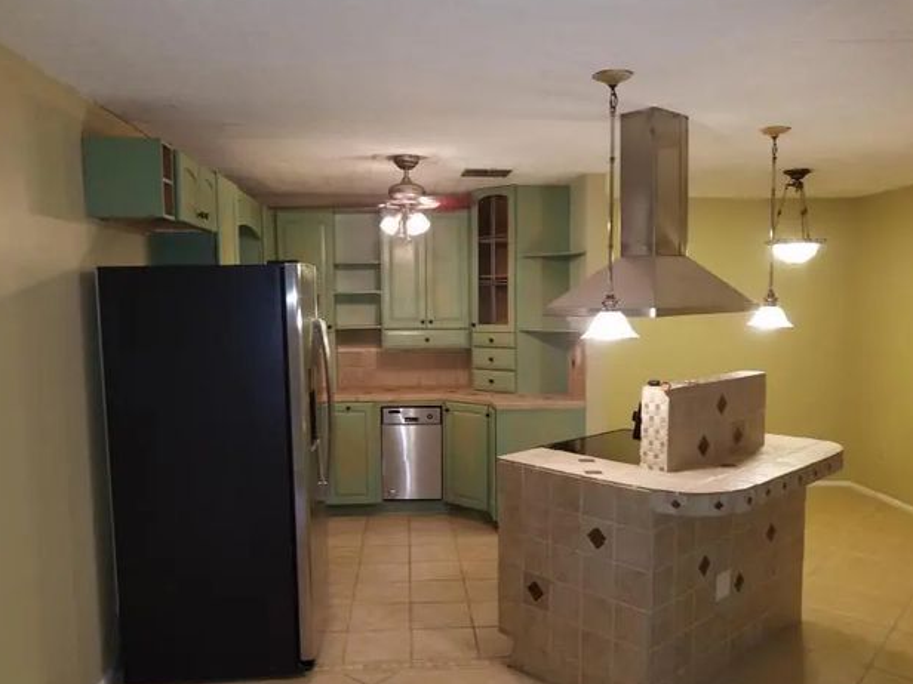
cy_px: 345
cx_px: 459
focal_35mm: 27
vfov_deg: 51.4
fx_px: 712
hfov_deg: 65.3
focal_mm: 4.2
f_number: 1.7
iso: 125
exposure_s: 1/24
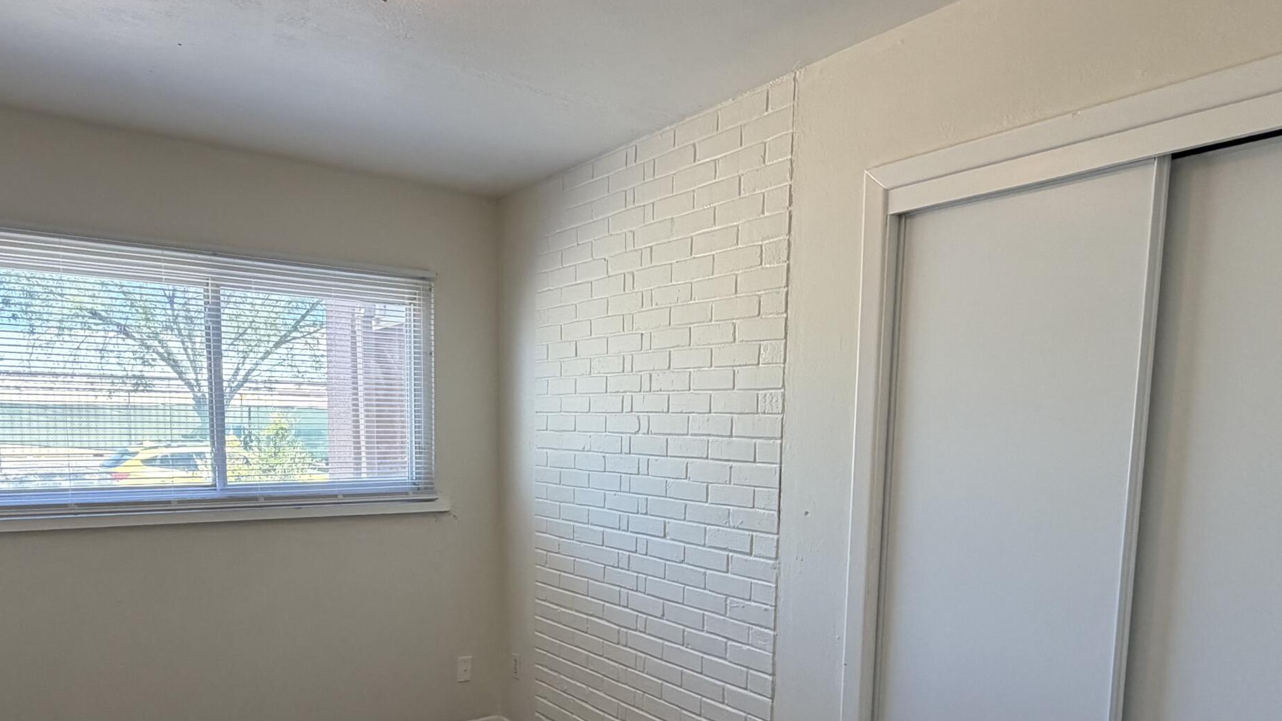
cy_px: 515
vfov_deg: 44.8
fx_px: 850
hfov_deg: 74.0
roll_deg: -1.3
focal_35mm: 25
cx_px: 611
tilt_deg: -6.8
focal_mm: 2.22
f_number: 2.2
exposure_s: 1/120
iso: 160
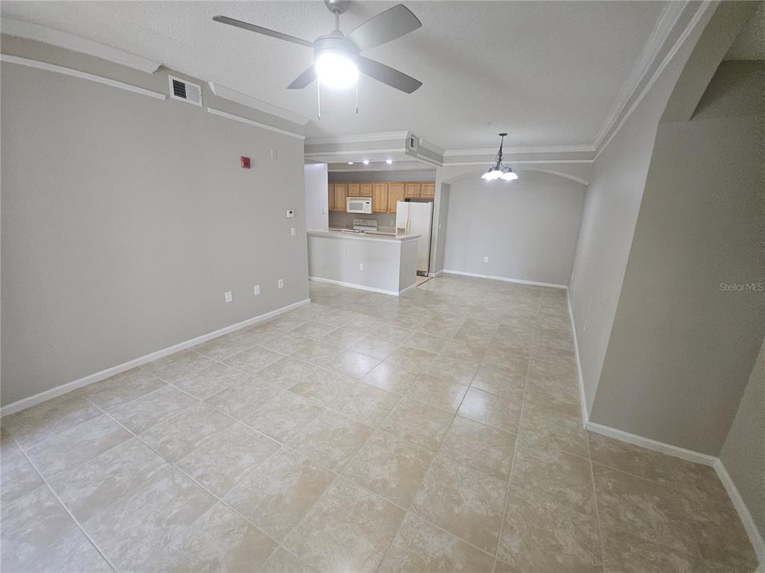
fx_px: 287
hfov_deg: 106.2
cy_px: 286
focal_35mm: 13
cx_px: 382
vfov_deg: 89.9
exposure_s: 1/60
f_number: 2.2
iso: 250
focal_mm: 1.7
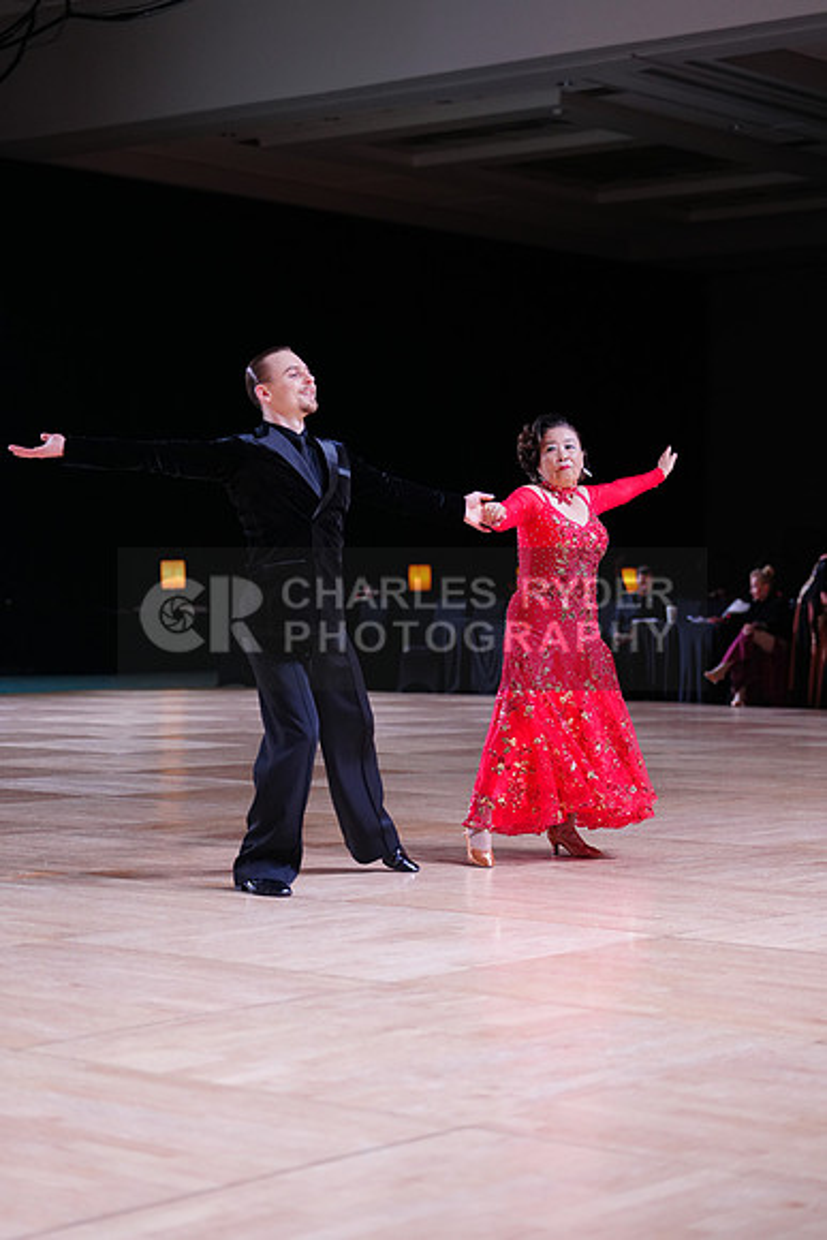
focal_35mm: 72
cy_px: 620
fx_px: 2479
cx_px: 414
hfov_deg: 18.9
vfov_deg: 28.1
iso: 1000
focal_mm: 72
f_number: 2.8
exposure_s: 1/500
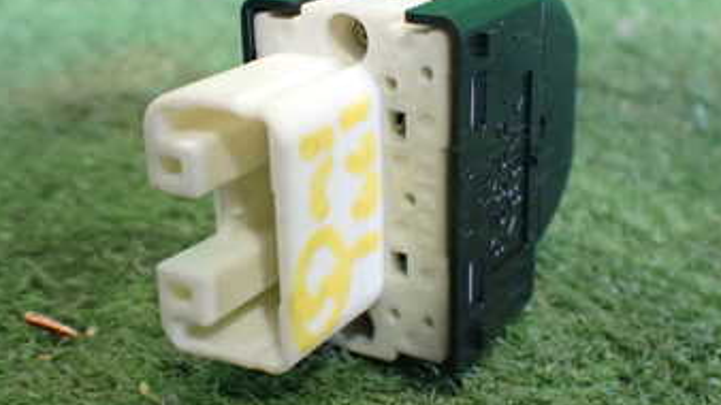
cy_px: 158
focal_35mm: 58
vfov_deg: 20.7
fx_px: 1109
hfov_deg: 36.0
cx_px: 358
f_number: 2.3
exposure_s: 1/100
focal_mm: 5.4
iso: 800
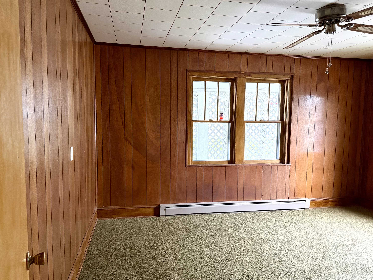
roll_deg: -0.8
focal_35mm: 25
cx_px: 181
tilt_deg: -5.1
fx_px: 269
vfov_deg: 54.9
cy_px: 142
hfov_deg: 69.4
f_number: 1.78
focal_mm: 6.76
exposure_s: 1/40
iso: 800
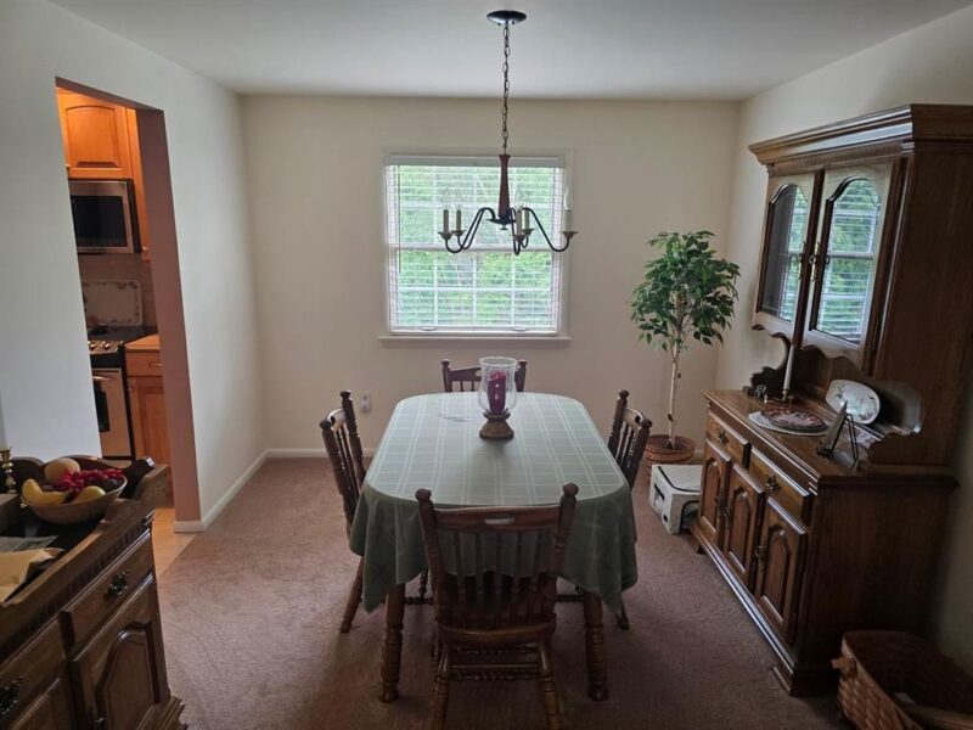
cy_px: 365
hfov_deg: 73.9
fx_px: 646
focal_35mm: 23
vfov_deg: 58.9
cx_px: 486
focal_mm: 6.3
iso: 160
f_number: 1.7
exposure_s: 1/120
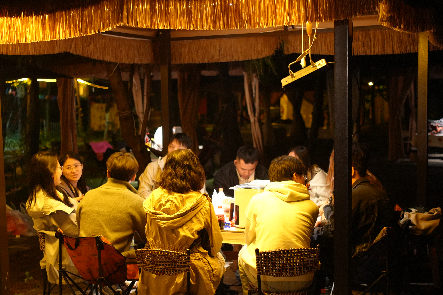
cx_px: 222
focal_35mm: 62
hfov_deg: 32.4
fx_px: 763
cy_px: 172
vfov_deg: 21.9
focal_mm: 40
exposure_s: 1/40
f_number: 2
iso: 4000
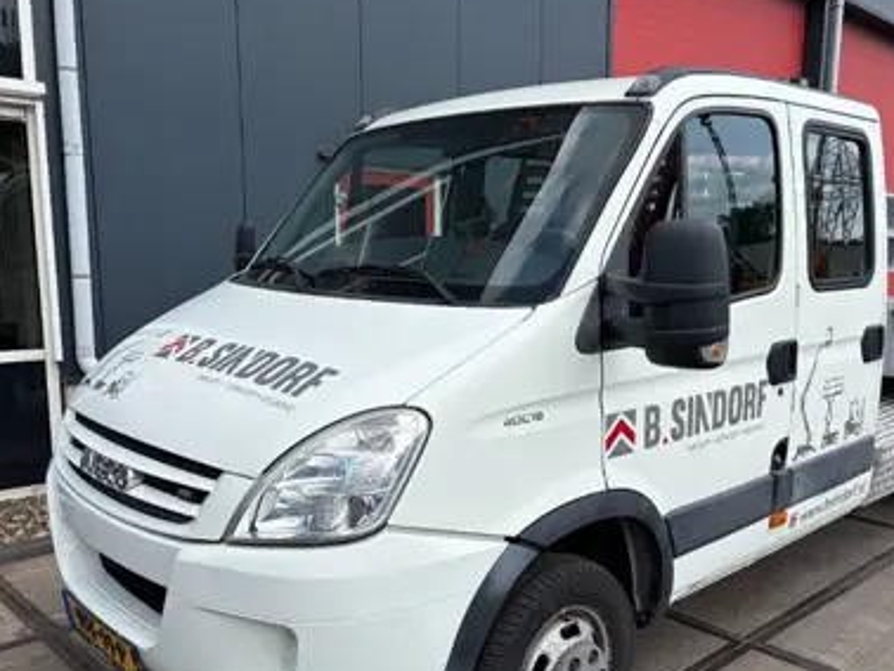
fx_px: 853
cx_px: 523
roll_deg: -0.4
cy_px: 392
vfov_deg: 42.8
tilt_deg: -8.0
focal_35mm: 33
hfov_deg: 55.0
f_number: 1.6
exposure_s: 1/2747
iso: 50
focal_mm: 5.96
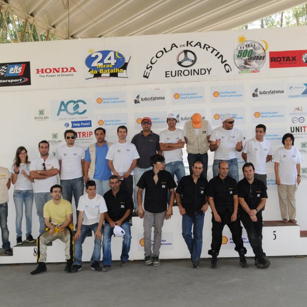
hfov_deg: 37.8
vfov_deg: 37.8
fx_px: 448
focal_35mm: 45
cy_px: 154
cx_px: 159
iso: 400
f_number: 8
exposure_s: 1/60
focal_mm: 23
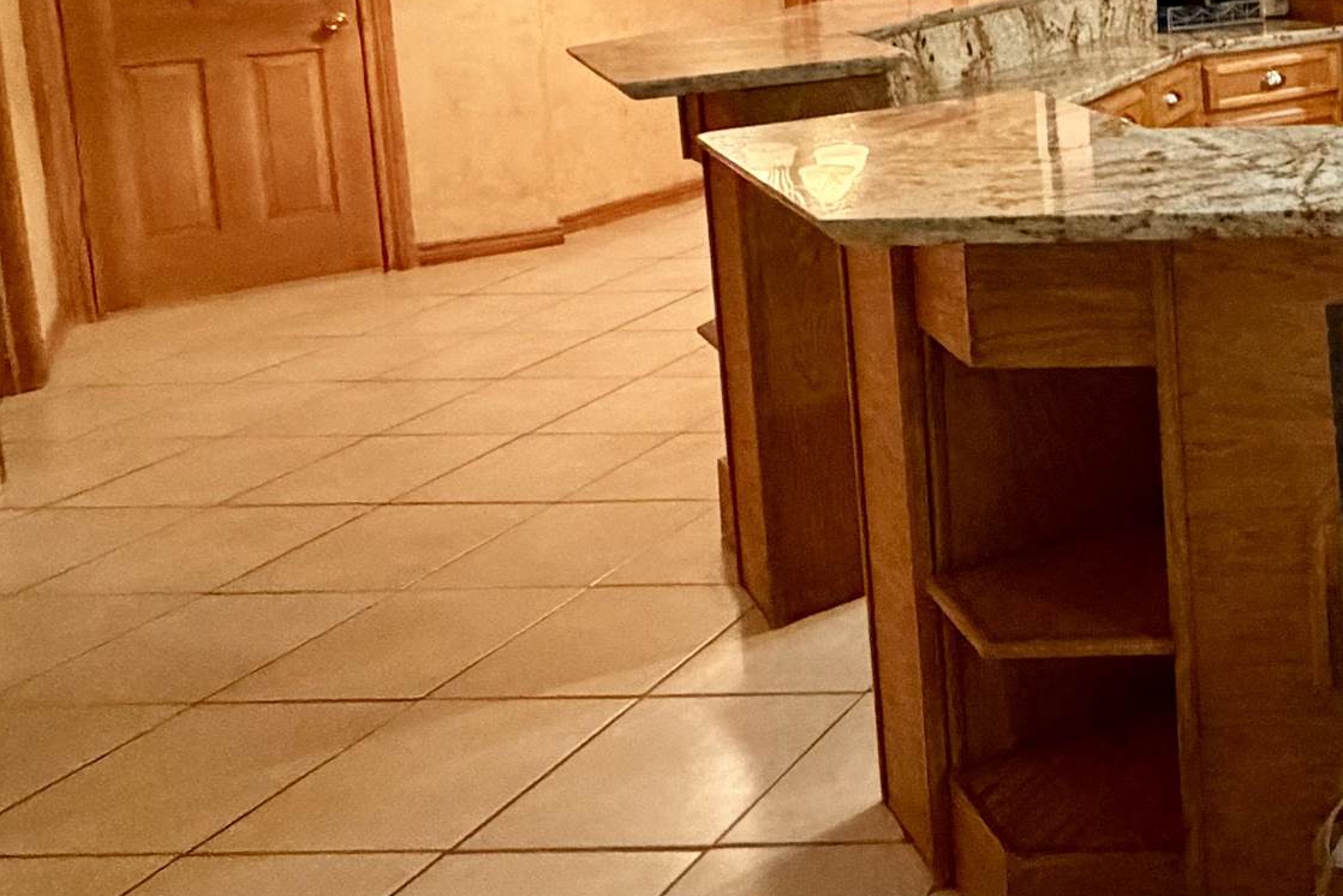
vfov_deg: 30.6
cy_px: -32
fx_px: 1493
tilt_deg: -4.4
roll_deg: +1.6
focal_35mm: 40
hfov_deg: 34.0
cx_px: 1767
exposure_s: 1/40
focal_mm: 2.22
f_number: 2.2
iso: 1000
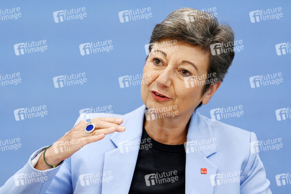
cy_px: 97
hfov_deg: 12.7
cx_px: 144
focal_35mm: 162
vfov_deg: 8.5
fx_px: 1310
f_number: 7.1
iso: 4000
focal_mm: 160
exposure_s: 1/640
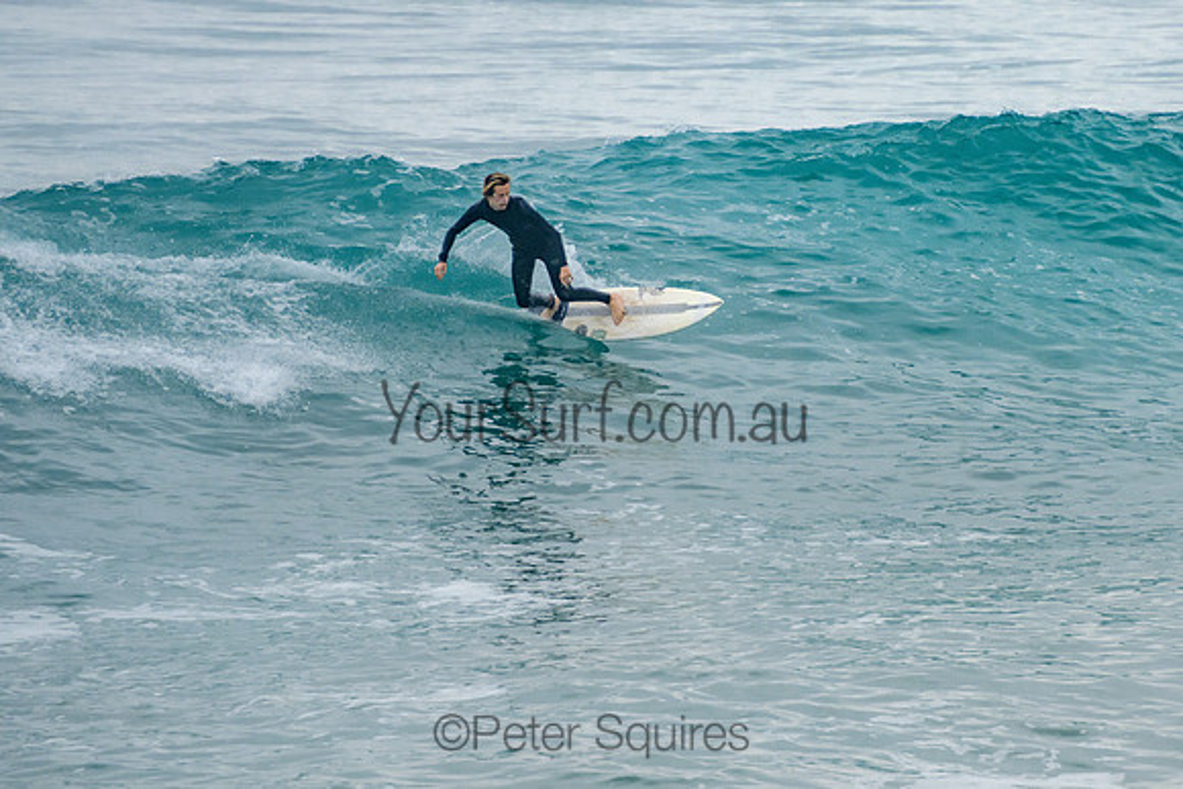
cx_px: 801
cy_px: 282
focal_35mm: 549
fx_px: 18058
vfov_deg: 2.5
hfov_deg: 3.8
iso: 500
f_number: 5.6
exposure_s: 1/1250
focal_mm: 400
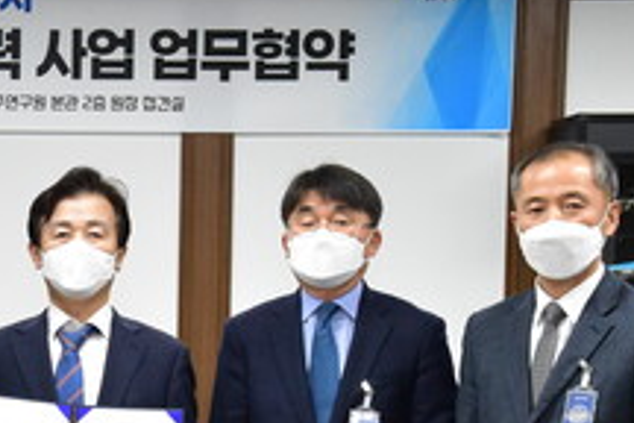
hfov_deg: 15.5
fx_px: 2272
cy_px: 382
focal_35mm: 129
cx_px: -23
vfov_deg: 10.6
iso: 10000
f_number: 7.1
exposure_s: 1/250
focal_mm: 48
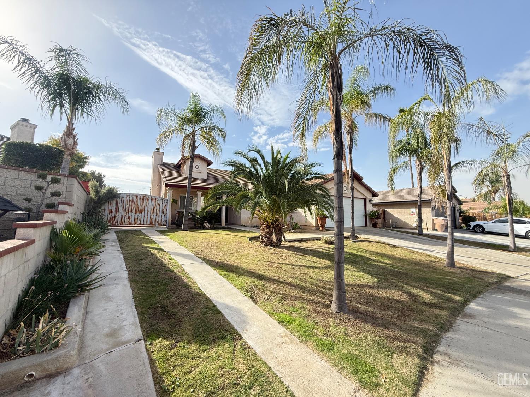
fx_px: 214
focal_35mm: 14
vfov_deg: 85.7
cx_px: 265
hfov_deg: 102.1
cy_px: 198
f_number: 2.2
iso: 64
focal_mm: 2.22
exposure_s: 1/760
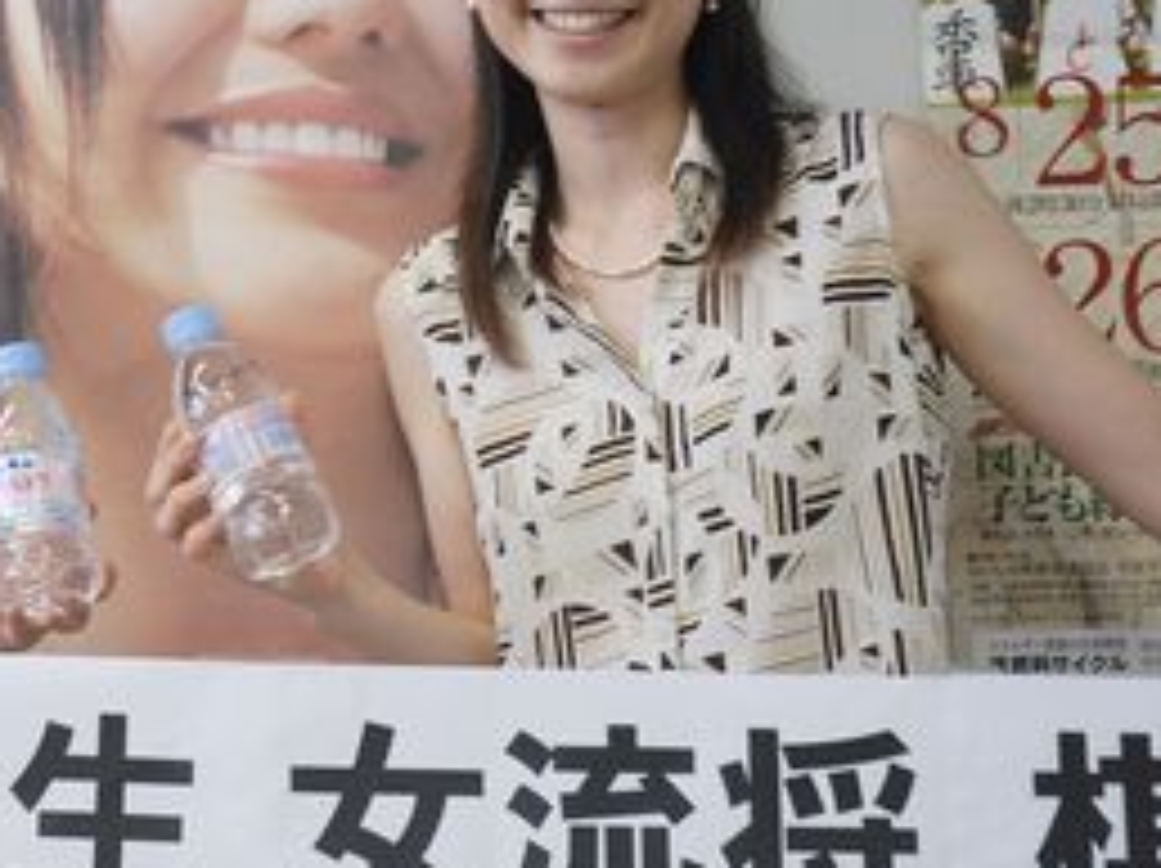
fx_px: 4054
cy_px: 281
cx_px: 176
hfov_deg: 16.1
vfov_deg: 12.2
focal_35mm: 121
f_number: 4.5
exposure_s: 1/15
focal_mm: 48
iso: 200
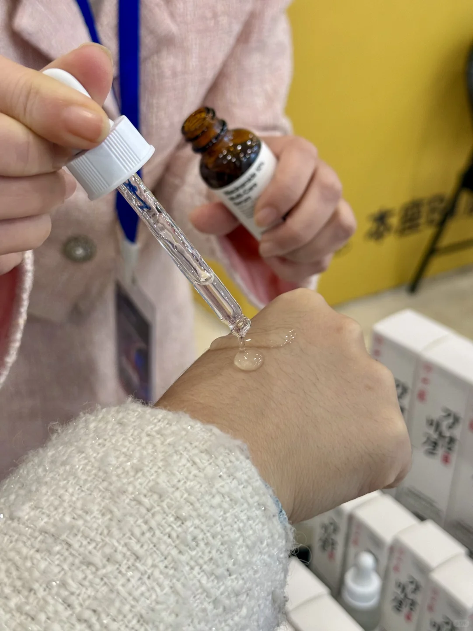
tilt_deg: -28.6
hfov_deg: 30.3
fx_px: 875
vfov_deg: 39.7
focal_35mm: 48
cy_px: 316
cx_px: 236
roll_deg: -2.5
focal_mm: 6.76
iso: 100
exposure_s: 1/50
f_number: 1.78
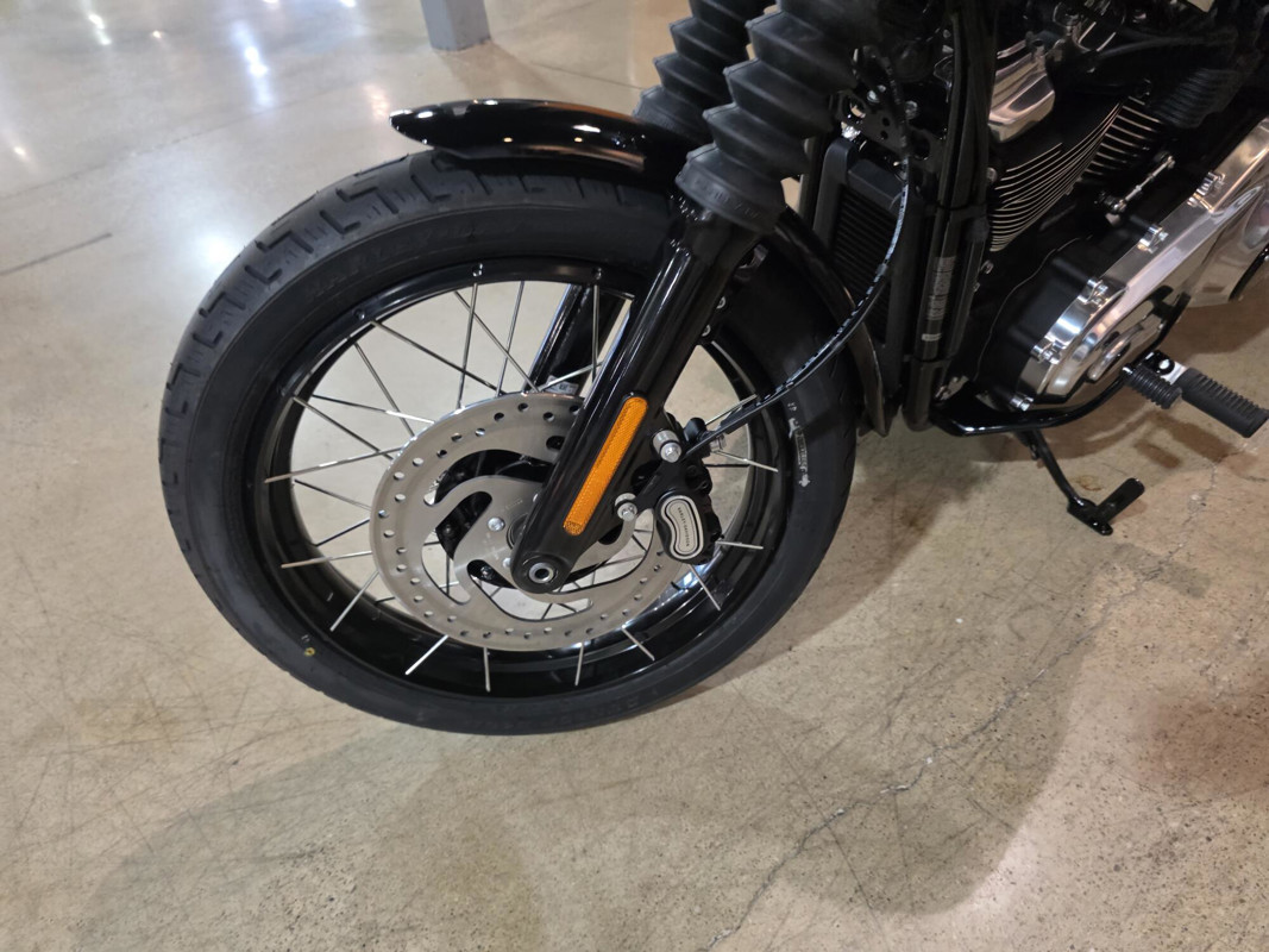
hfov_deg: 73.9
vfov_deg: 58.9
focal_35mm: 23
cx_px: 634
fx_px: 843
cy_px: 476
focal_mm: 6.3
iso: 640
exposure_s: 1/120
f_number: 1.7
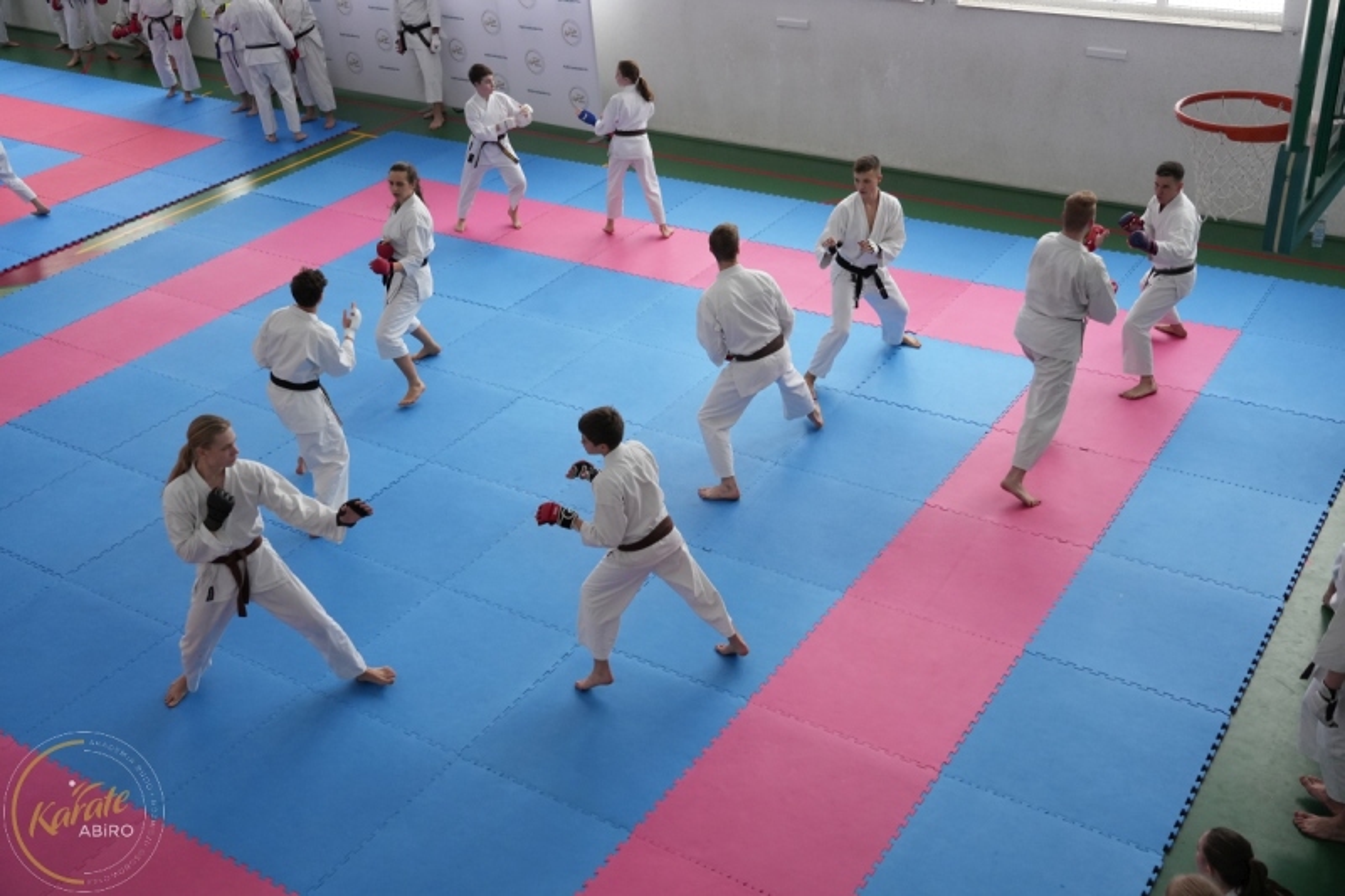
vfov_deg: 36.9
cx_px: 672
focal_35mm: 36
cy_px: 448
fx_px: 1345
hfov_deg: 53.1
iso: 3200
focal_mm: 36
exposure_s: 1/400
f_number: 4
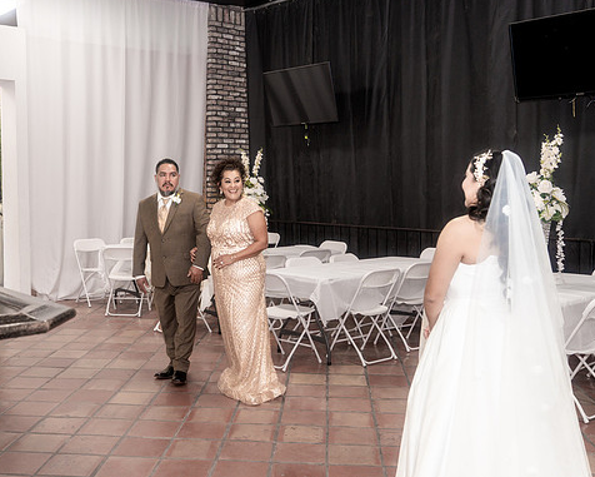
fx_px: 705
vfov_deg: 37.3
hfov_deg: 45.6
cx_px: 244
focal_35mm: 40
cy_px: 237
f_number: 4
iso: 2000
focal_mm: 35
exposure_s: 1/250
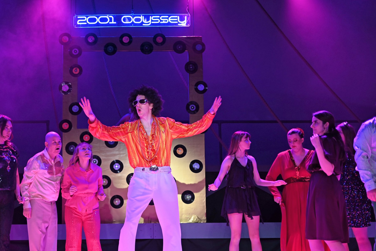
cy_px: 155
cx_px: 143
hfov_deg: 37.3
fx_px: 554
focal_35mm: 53
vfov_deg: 25.5
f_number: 2
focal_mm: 40
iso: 800
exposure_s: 1/160
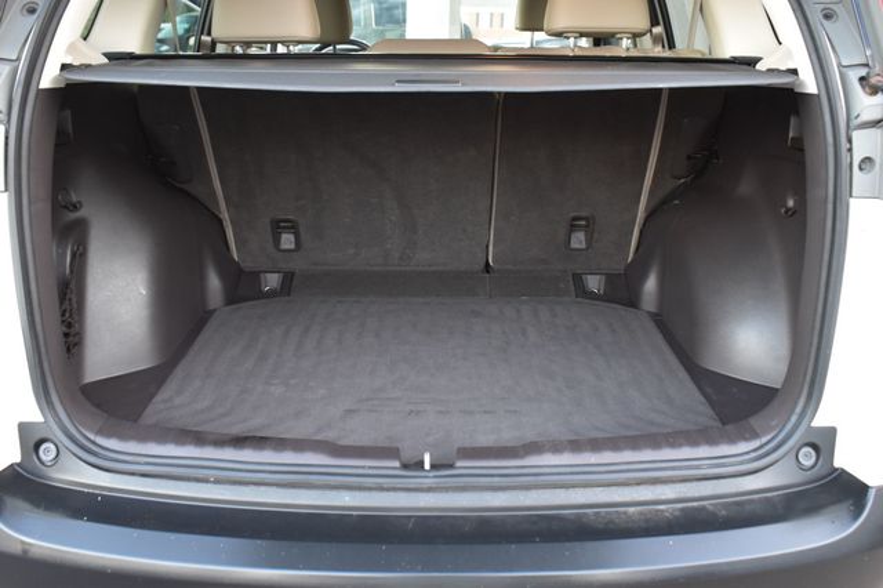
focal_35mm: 34
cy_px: 294
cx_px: 442
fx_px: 846
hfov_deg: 55.1
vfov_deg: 38.3
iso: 1100
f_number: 6.3
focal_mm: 23
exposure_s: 1/15
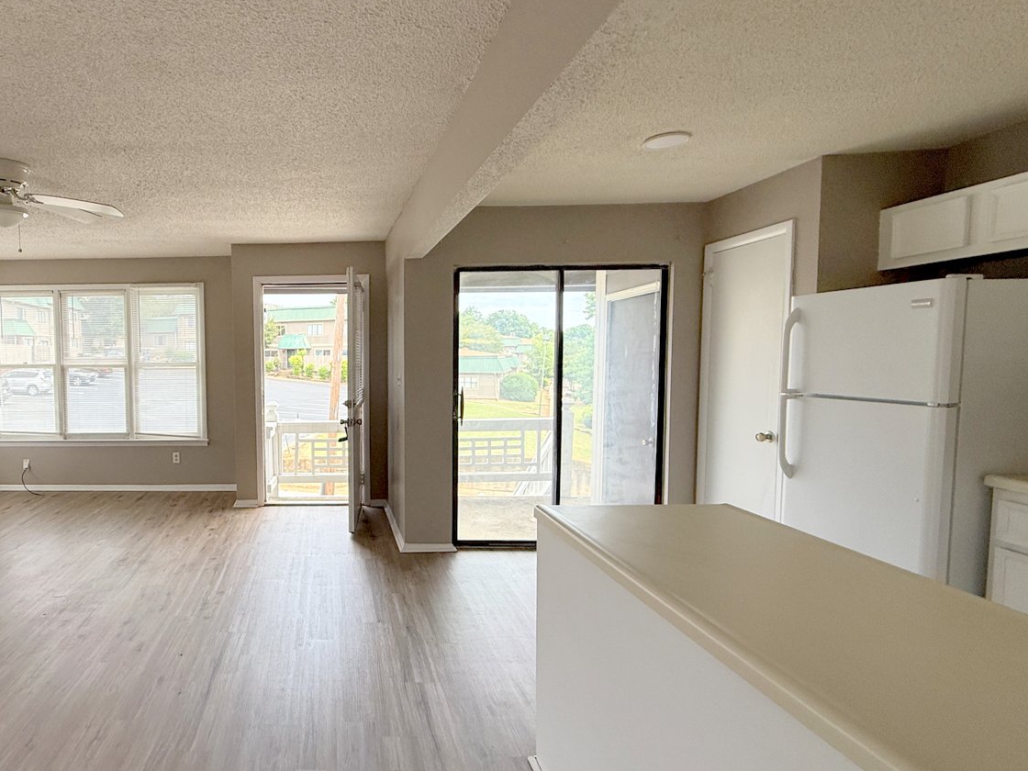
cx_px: 307
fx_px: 594
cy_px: 397
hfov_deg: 77.9
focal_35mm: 20
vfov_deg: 66.0
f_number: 2.2
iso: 64
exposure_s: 1/290
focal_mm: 2.22
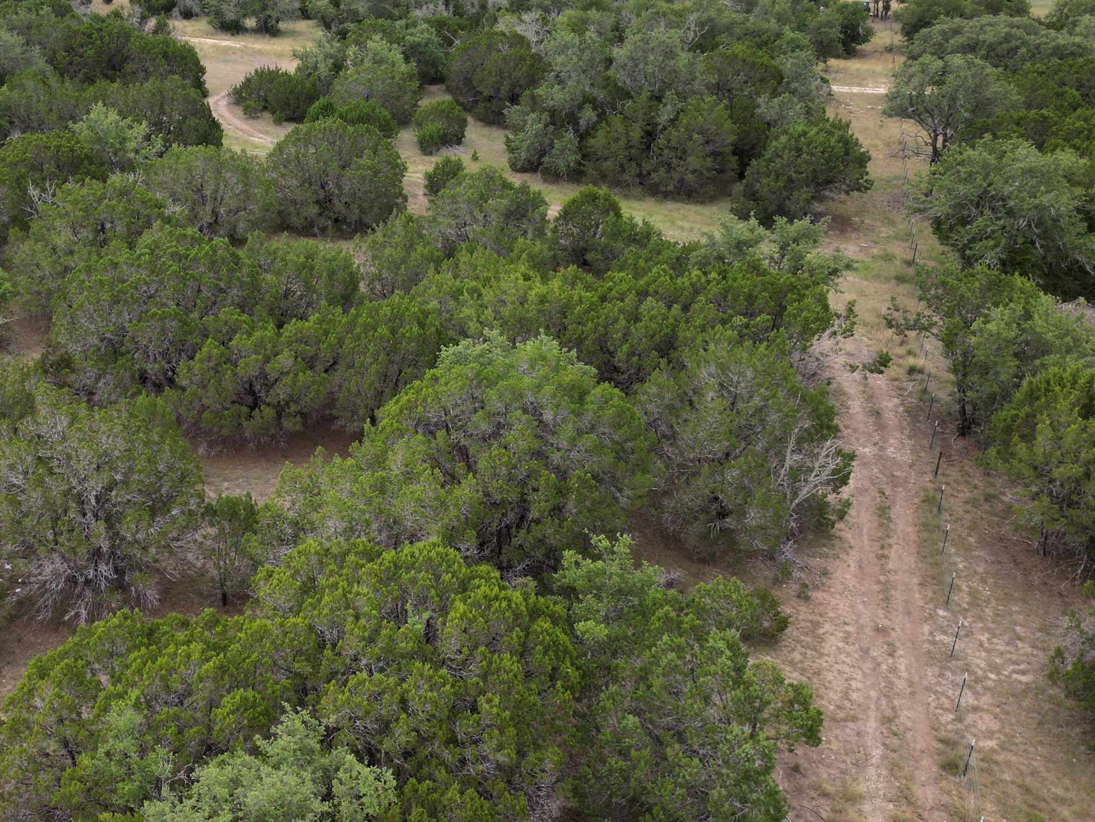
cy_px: 297
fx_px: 1234
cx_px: 272
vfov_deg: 36.6
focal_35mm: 39
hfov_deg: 46.1
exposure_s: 1/30
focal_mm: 6.72
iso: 110
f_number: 1.7
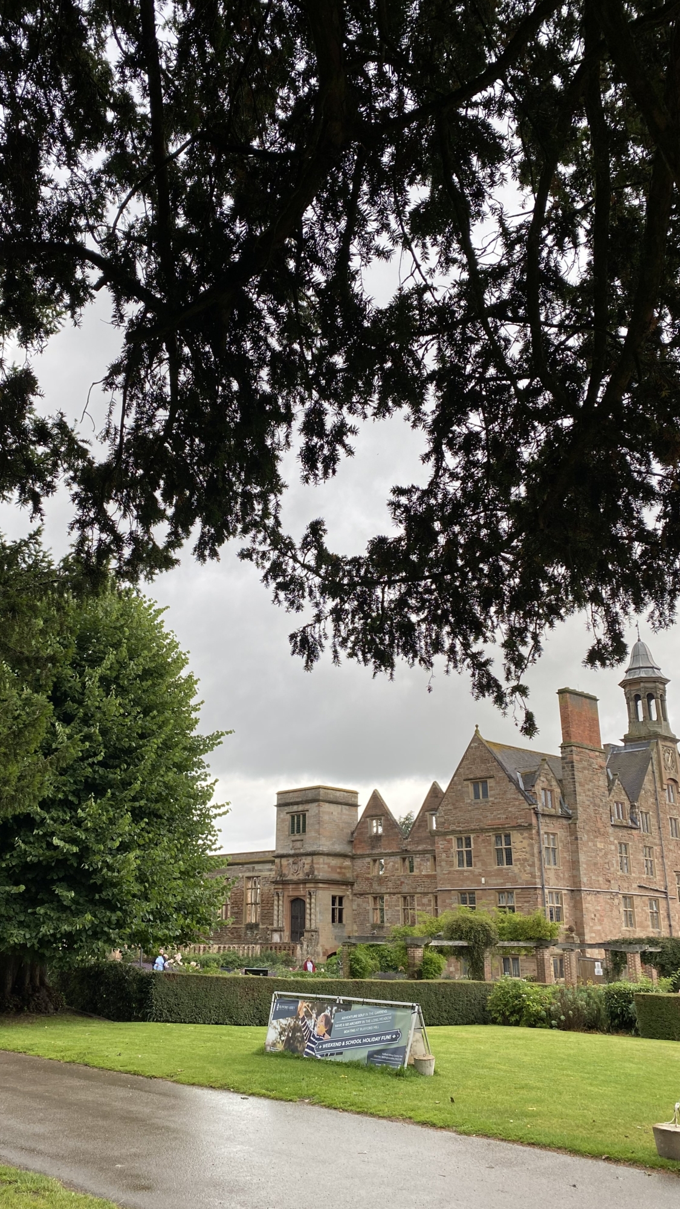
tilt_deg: +19.6
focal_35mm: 29
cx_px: 280
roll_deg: -1.7
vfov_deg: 66.1
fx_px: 930
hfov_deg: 40.0
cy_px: 606
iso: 32
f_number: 1.8
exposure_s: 1/706
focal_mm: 4.25
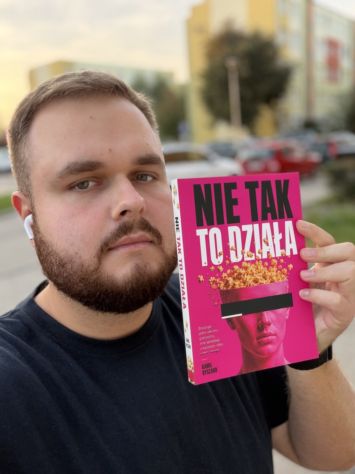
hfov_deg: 46.8
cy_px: 237
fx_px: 410
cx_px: 178
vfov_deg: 60.0
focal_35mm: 30
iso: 80
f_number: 1.9
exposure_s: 1/121
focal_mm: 2.71
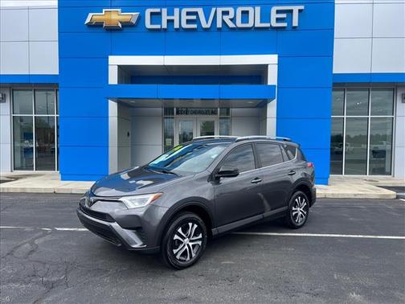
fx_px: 304
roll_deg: -0.6
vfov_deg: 53.1
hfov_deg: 67.3
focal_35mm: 26
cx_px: 202
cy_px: 152
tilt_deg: -2.7
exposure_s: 1/1089
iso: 50
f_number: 1.5
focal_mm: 5.7
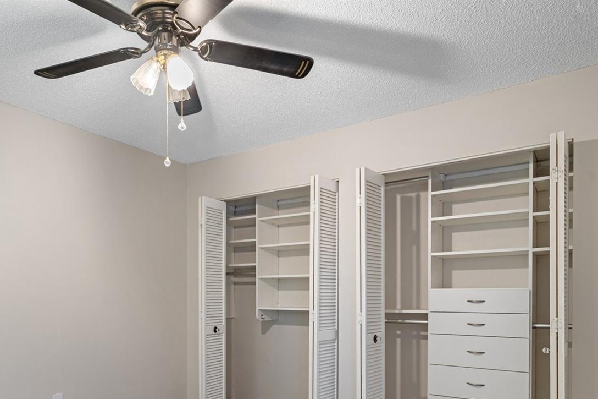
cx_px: 254
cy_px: 290
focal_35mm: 25
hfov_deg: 71.1
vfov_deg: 49.6
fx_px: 415
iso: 320
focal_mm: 17
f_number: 8
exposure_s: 4
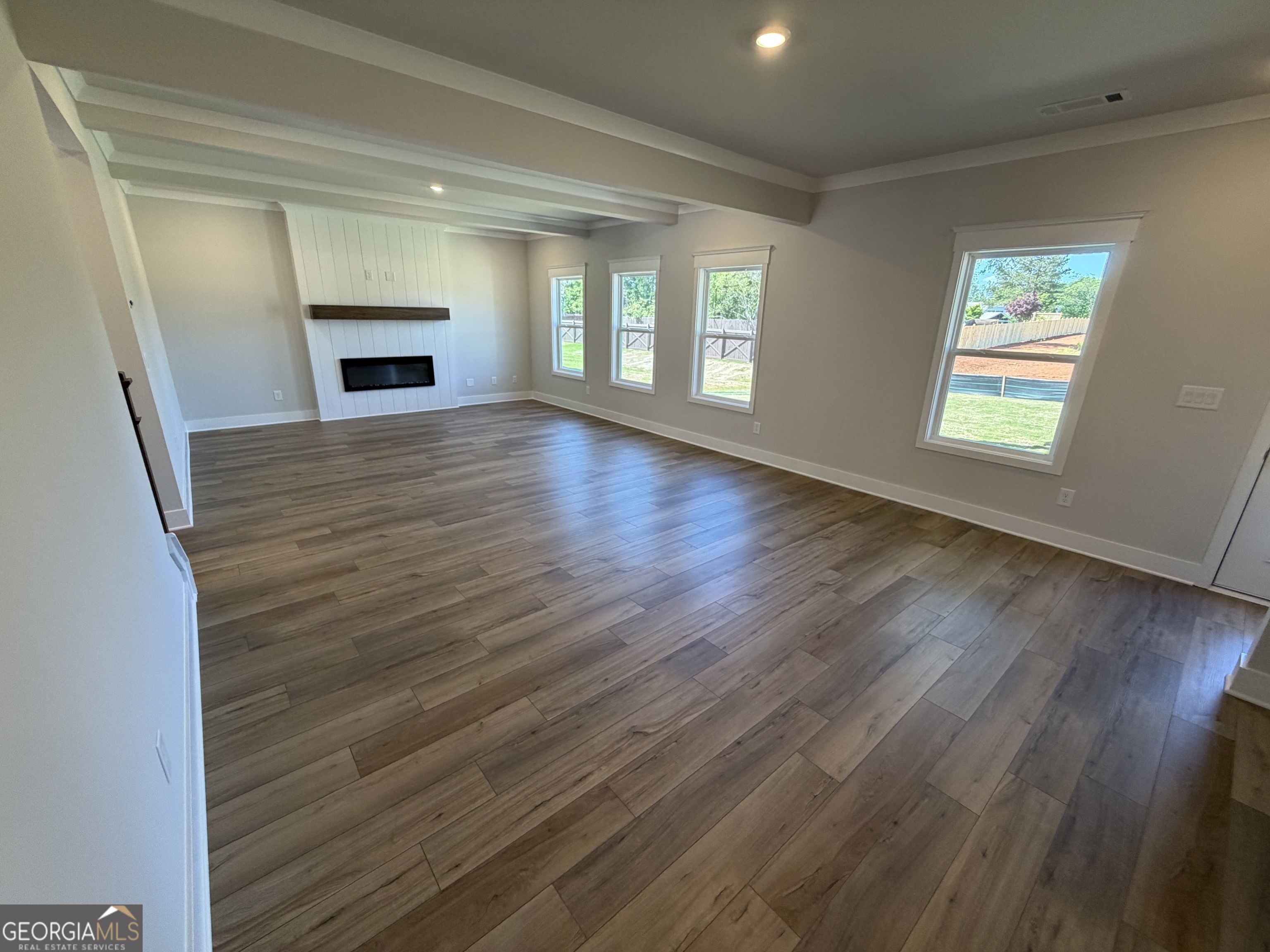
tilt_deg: -16.6
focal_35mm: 14
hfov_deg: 102.1
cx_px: 635
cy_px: 476
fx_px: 514
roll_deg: -0.5
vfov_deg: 85.7
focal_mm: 2.22
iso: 160
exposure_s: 1/120
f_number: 2.2
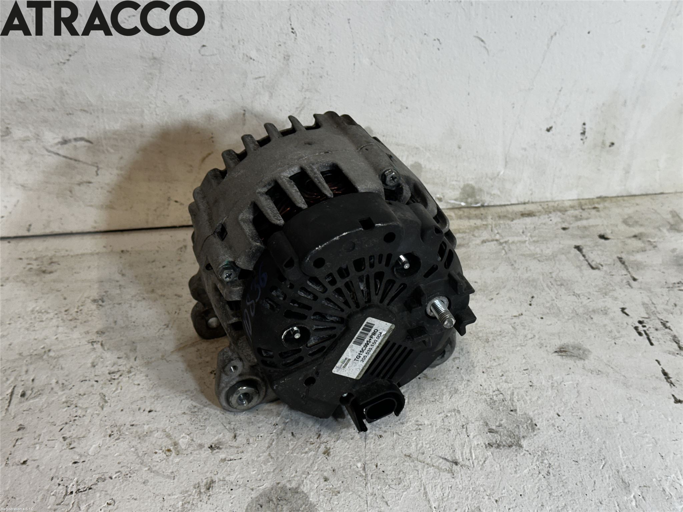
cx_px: 342
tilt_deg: -35.4
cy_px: 256
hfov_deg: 39.7
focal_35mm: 48
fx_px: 947
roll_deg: -1.9
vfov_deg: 30.3
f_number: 1.78
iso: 64
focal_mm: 6.86
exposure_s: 1/100
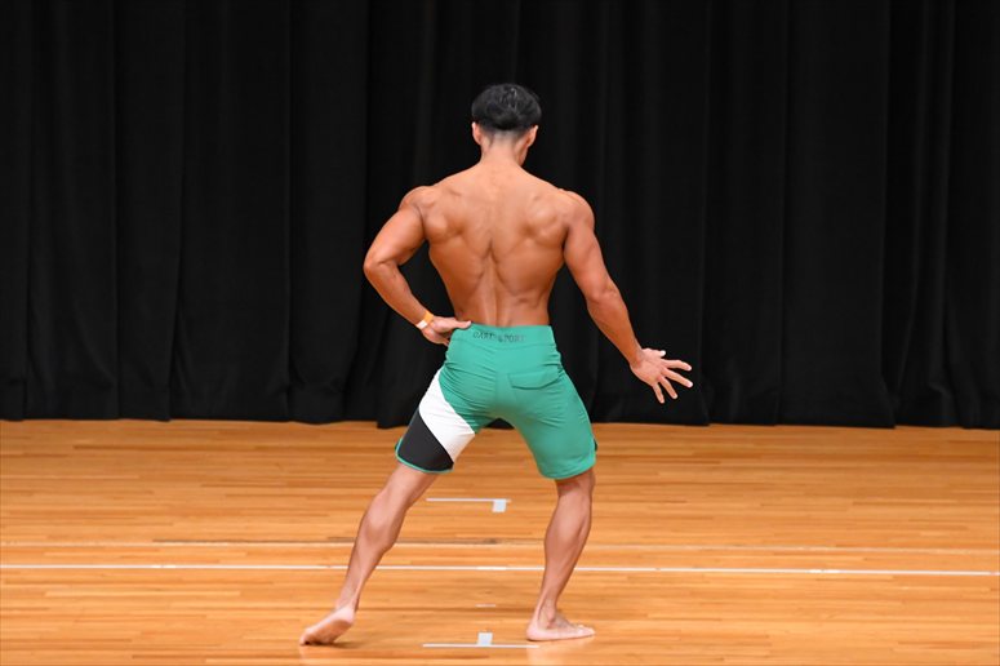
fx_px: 7913
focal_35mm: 285
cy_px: 333
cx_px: 500
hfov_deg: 7.2
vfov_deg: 4.8
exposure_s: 1/400
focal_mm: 190
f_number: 5.6
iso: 4000
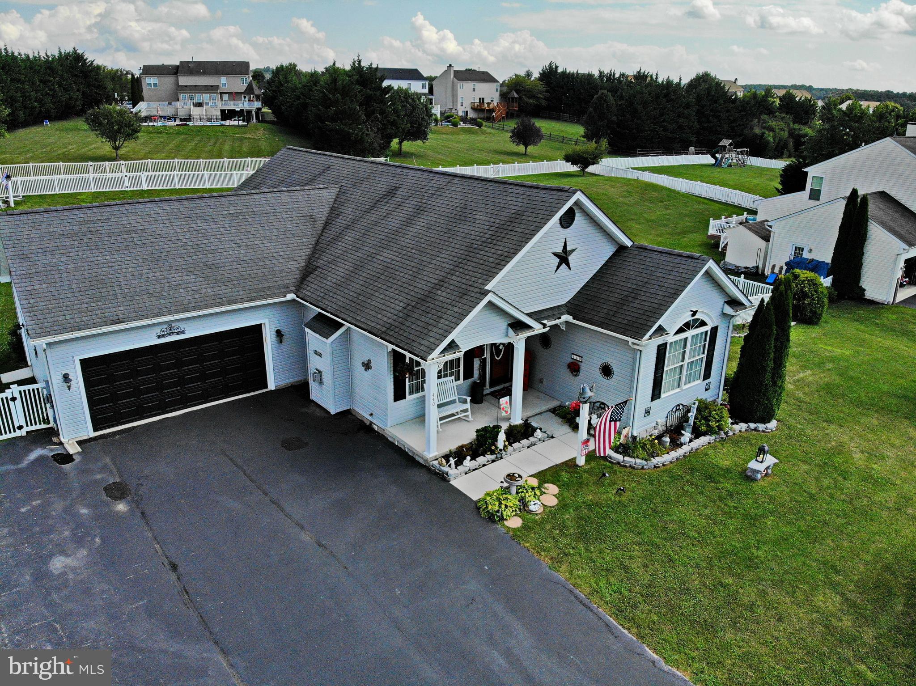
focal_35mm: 24
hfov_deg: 71.6
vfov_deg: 56.8
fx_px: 635
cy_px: 343
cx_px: 458
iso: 101
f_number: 2.8
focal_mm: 4.5
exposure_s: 1/1496
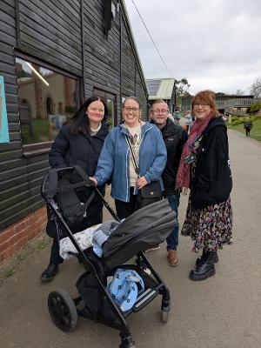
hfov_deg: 51.4
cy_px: 174
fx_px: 271
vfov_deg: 65.3
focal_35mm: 27
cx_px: 130
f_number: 1.73
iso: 55
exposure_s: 1/688
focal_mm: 4.38
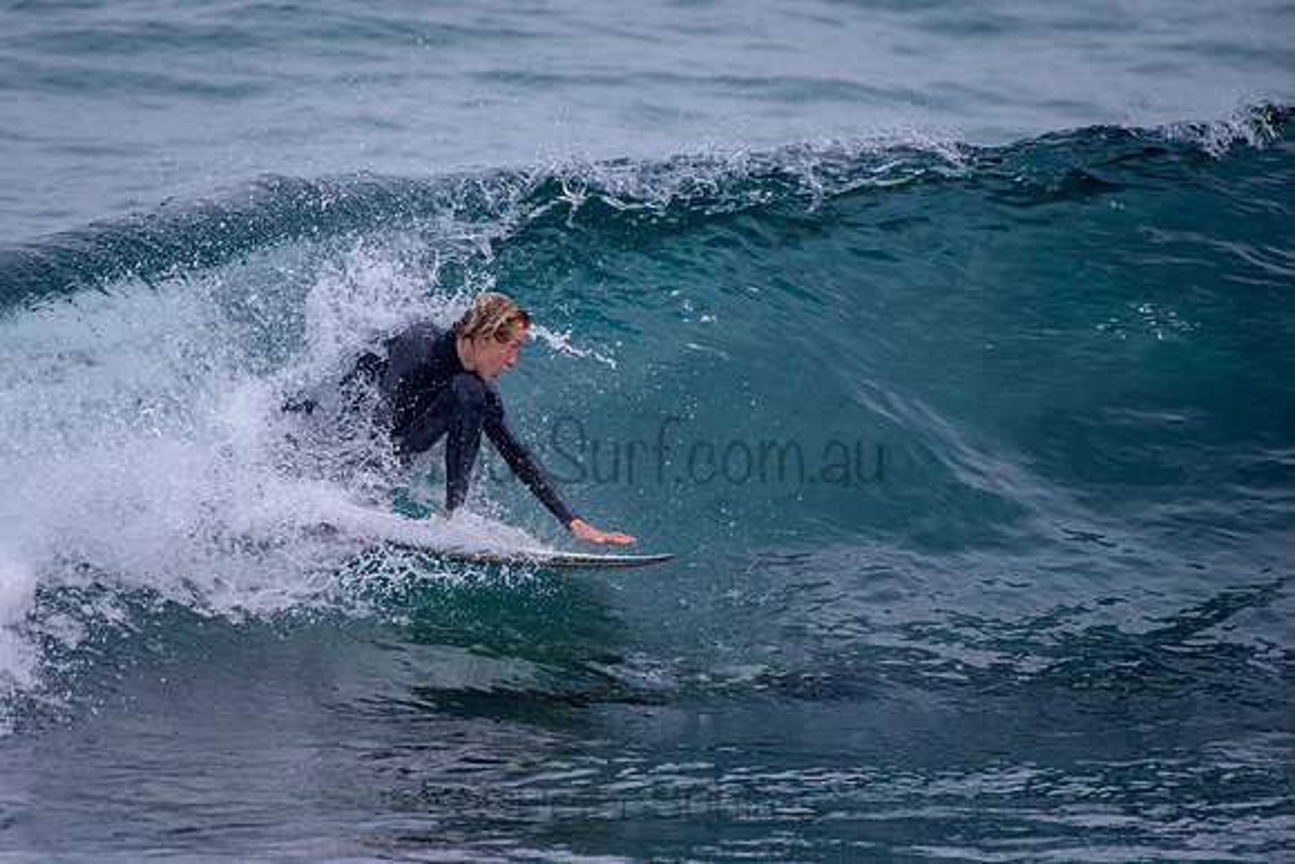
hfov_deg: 3.4
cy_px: 448
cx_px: 501
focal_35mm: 613
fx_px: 22057
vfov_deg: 2.2
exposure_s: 1/2000
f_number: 5.6
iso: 180
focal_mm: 500
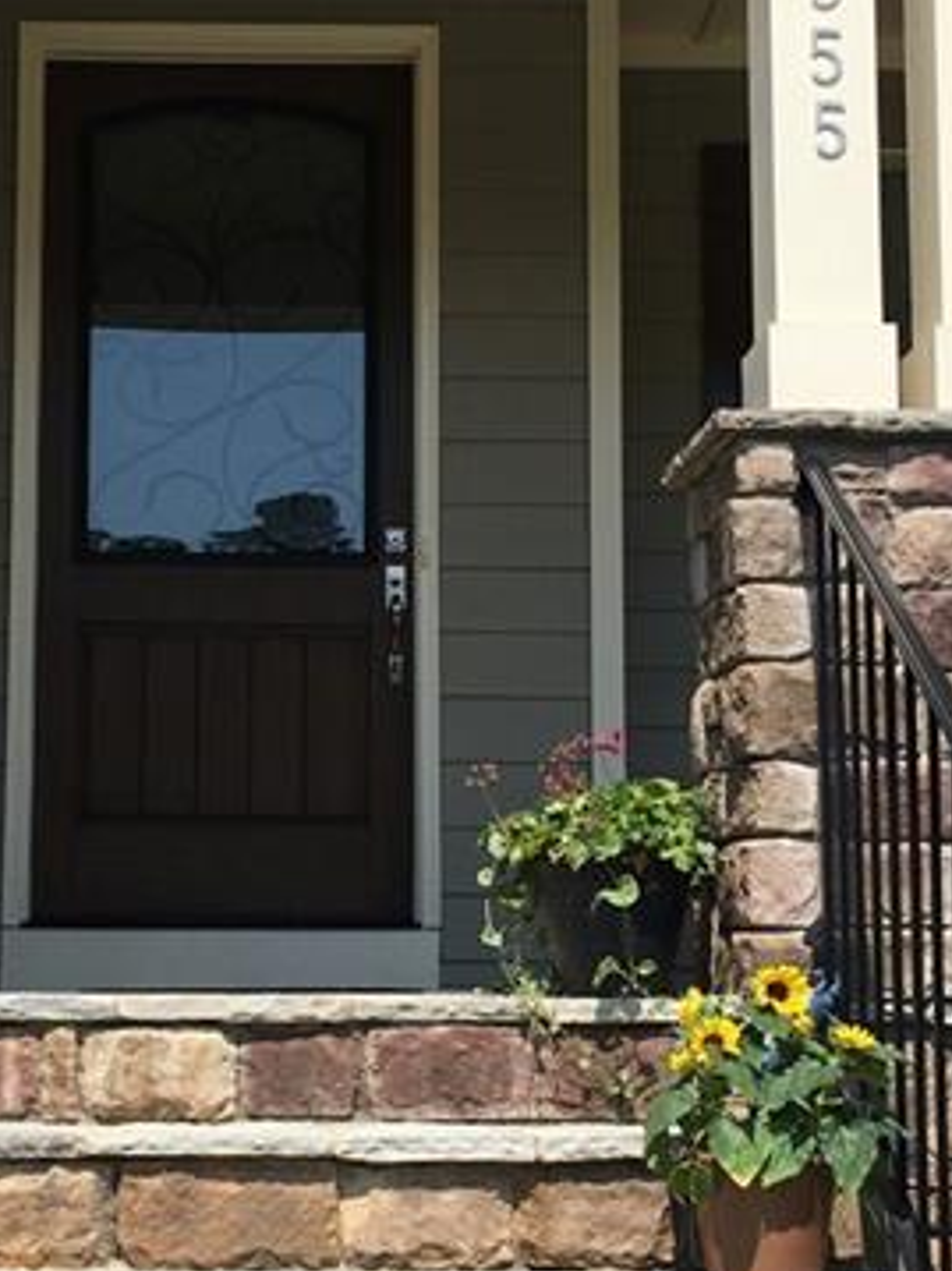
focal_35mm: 62
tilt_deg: +6.1
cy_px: 701
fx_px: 2275
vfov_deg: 31.2
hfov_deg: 23.5
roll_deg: +0.6
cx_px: 308
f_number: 2.2
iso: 25
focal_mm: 4.15
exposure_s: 1/1923
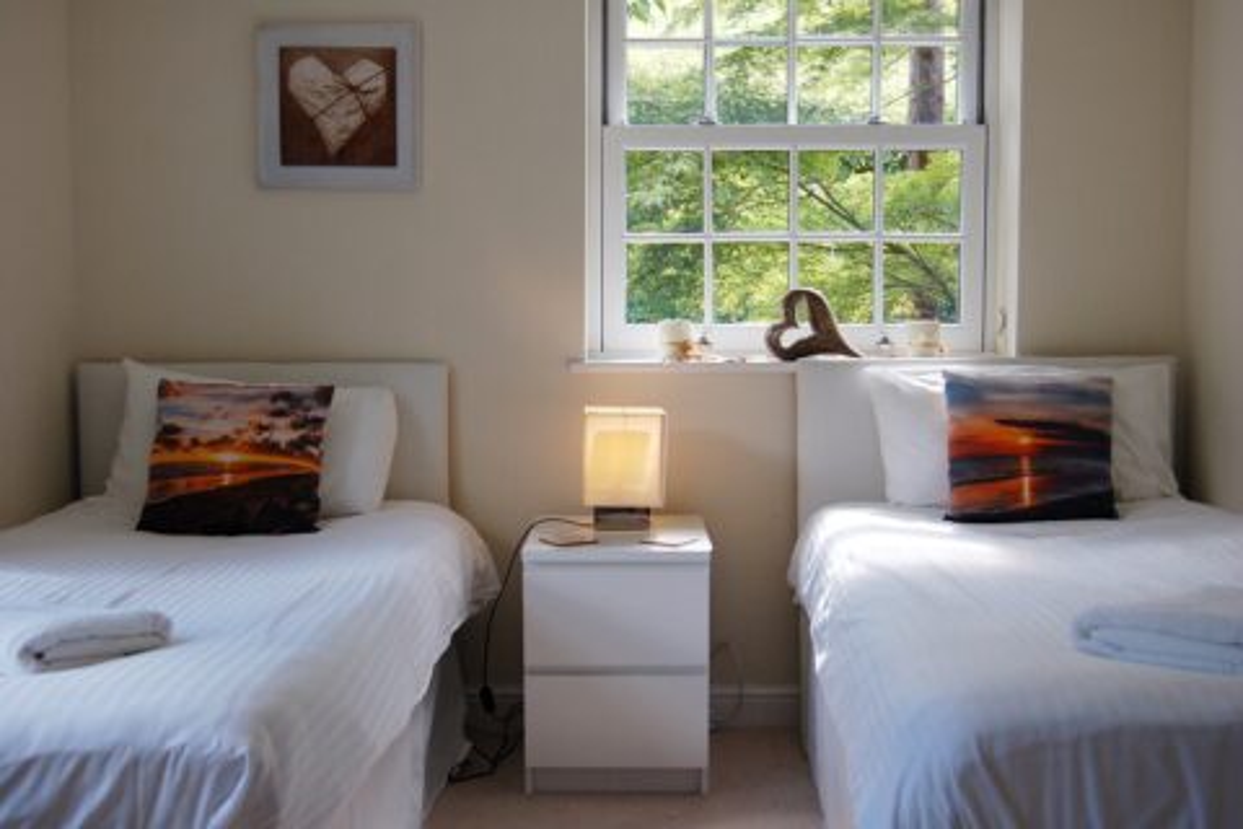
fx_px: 1554
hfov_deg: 43.6
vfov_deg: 29.9
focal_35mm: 45
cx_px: 622
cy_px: 414
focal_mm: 30
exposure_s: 1/100
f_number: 5
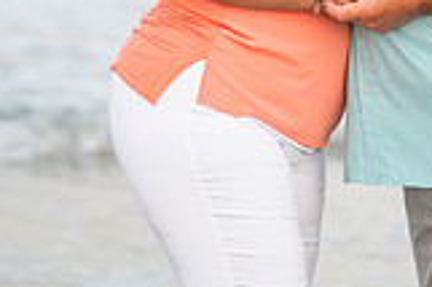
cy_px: -142
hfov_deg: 3.7
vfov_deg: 2.4
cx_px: 357
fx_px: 6701
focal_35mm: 559
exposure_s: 1/1250
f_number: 3.5
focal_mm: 200
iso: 800
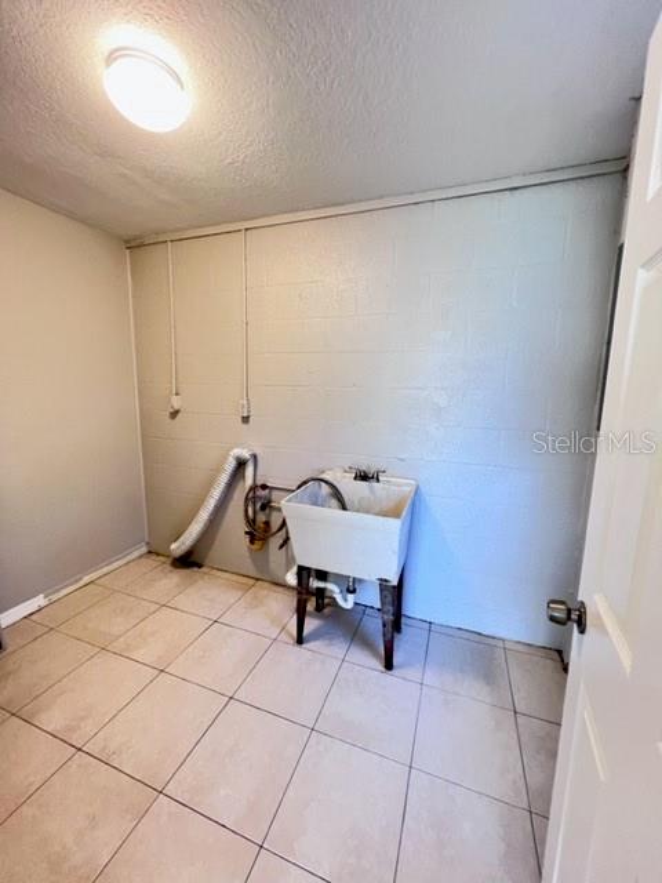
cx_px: 331
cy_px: 442
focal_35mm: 13
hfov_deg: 89.9
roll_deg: -1.2
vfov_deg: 106.2
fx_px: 331
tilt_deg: -8.0
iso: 320
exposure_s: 1/60
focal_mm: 1.57
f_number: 1.8
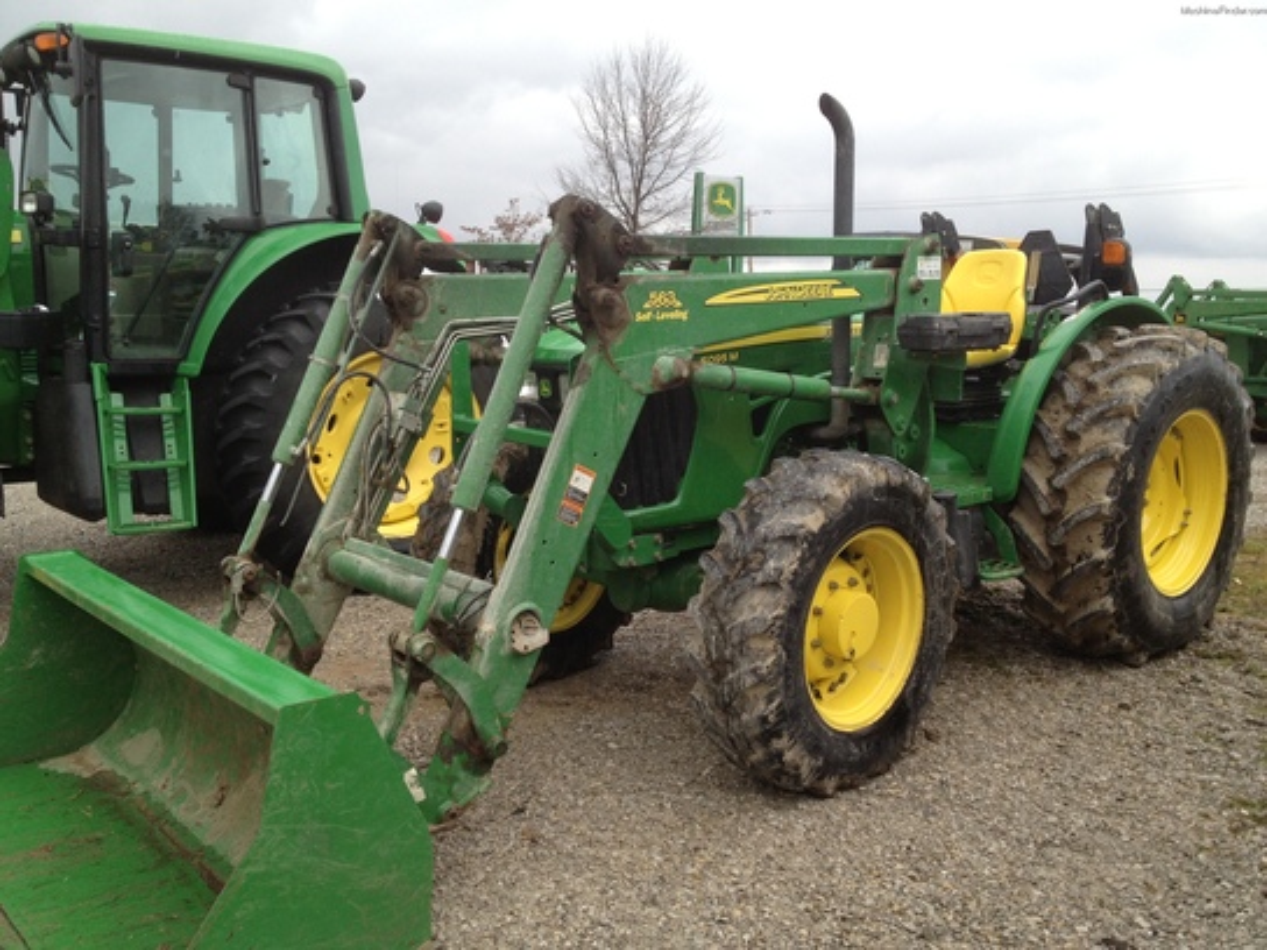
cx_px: 634
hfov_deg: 52.6
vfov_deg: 40.7
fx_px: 1281
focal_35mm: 35
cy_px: 475
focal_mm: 4.28
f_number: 2.4
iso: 80
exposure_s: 1/418
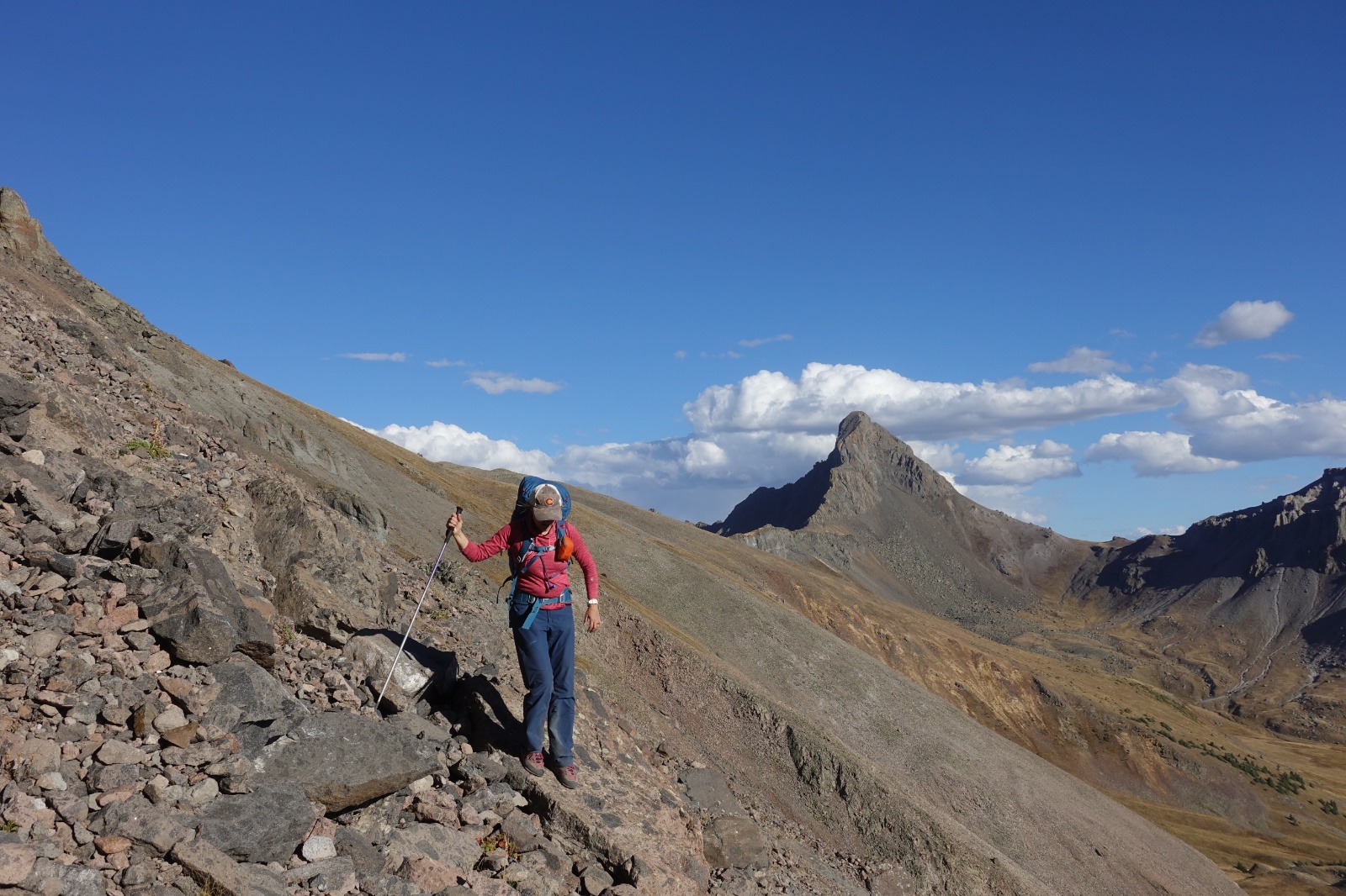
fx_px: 1308
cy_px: 448
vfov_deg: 37.8
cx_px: 673
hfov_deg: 54.4
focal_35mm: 35
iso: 125
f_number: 5.6
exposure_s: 1/800
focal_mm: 12.99
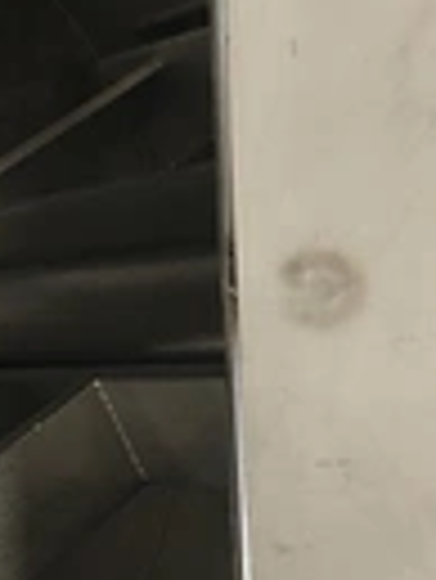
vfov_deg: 22.5
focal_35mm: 87
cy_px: 297
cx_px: 0
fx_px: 1459
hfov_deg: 16.6
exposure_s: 1/8
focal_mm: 3.99
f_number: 1.8
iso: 80
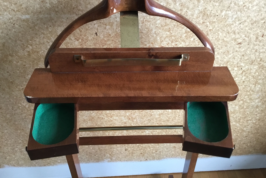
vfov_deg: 39.9
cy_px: 77
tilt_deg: -36.7
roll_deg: -0.8
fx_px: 244
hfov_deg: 57.2
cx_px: 131
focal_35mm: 33
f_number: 2.4
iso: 160
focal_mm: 3.3
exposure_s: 1/33
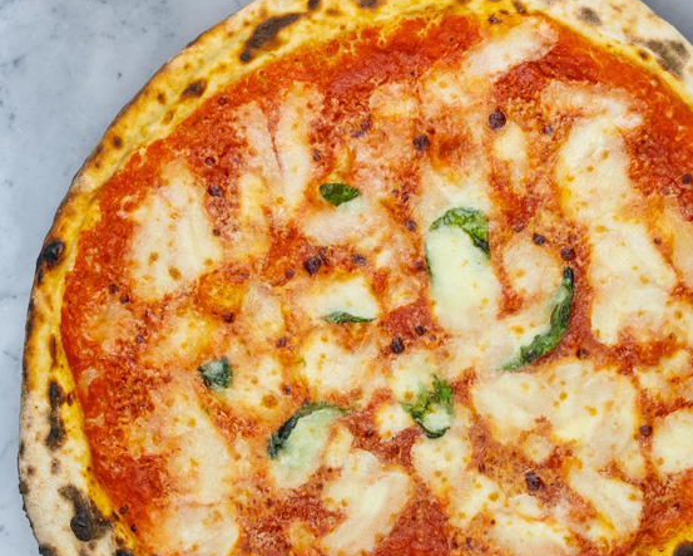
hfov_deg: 30.9
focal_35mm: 61
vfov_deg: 25.0
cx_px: 415
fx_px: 1252
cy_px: 331
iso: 800
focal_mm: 24
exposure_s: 1/60
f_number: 4
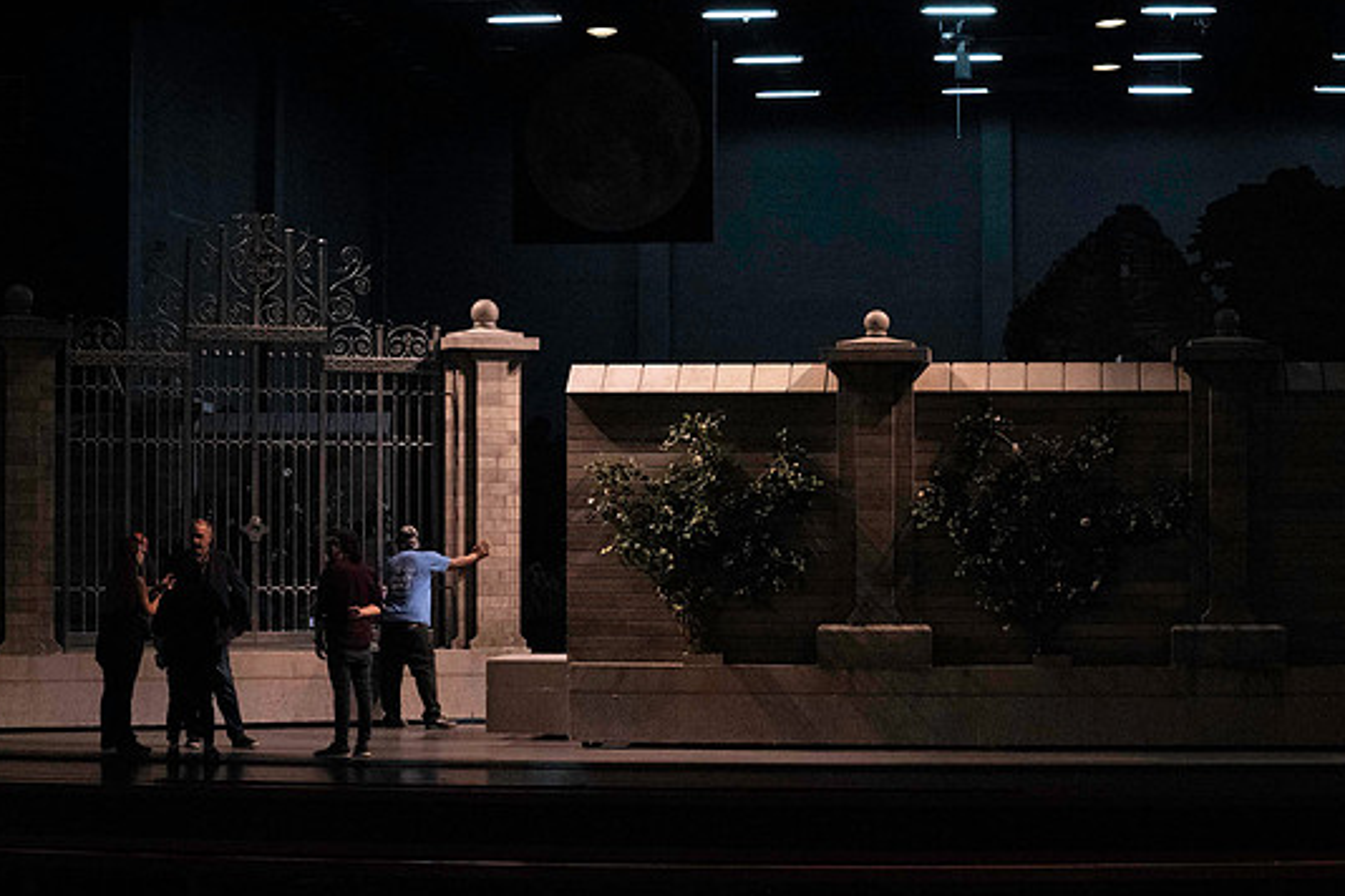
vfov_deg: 17.9
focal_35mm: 76
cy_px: 459
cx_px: 715
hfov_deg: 26.6
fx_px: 2839
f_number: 6.3
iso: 25600
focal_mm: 70
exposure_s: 1/320
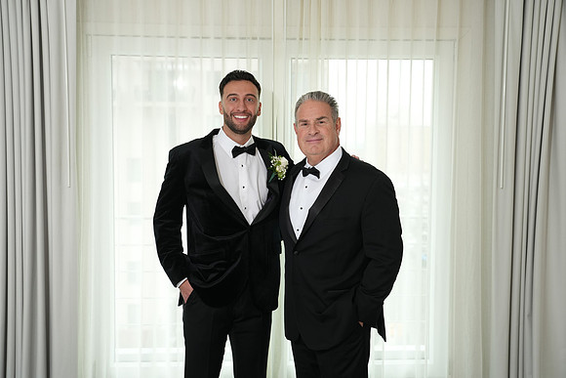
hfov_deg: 47.4
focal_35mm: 41
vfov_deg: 32.6
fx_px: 645
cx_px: 283
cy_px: 189
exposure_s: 1/200
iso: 800
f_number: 4
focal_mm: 41
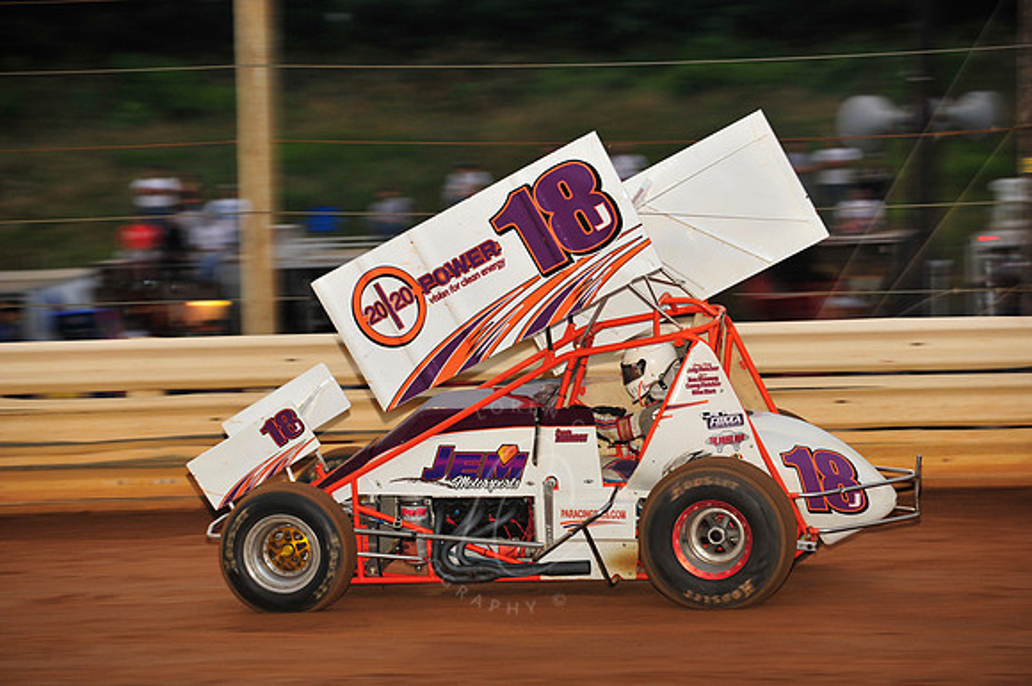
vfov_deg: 8.1
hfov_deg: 12.1
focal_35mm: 170
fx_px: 4870
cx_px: 516
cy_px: 343
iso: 800
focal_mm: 170
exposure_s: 1/320
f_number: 6.3
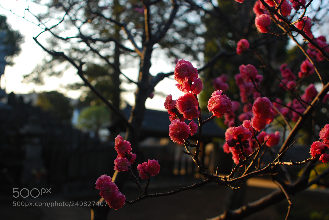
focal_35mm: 42
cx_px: 164
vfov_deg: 32.0
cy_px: 110
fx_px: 384
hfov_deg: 46.3
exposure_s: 1/320
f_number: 4
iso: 200
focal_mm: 28
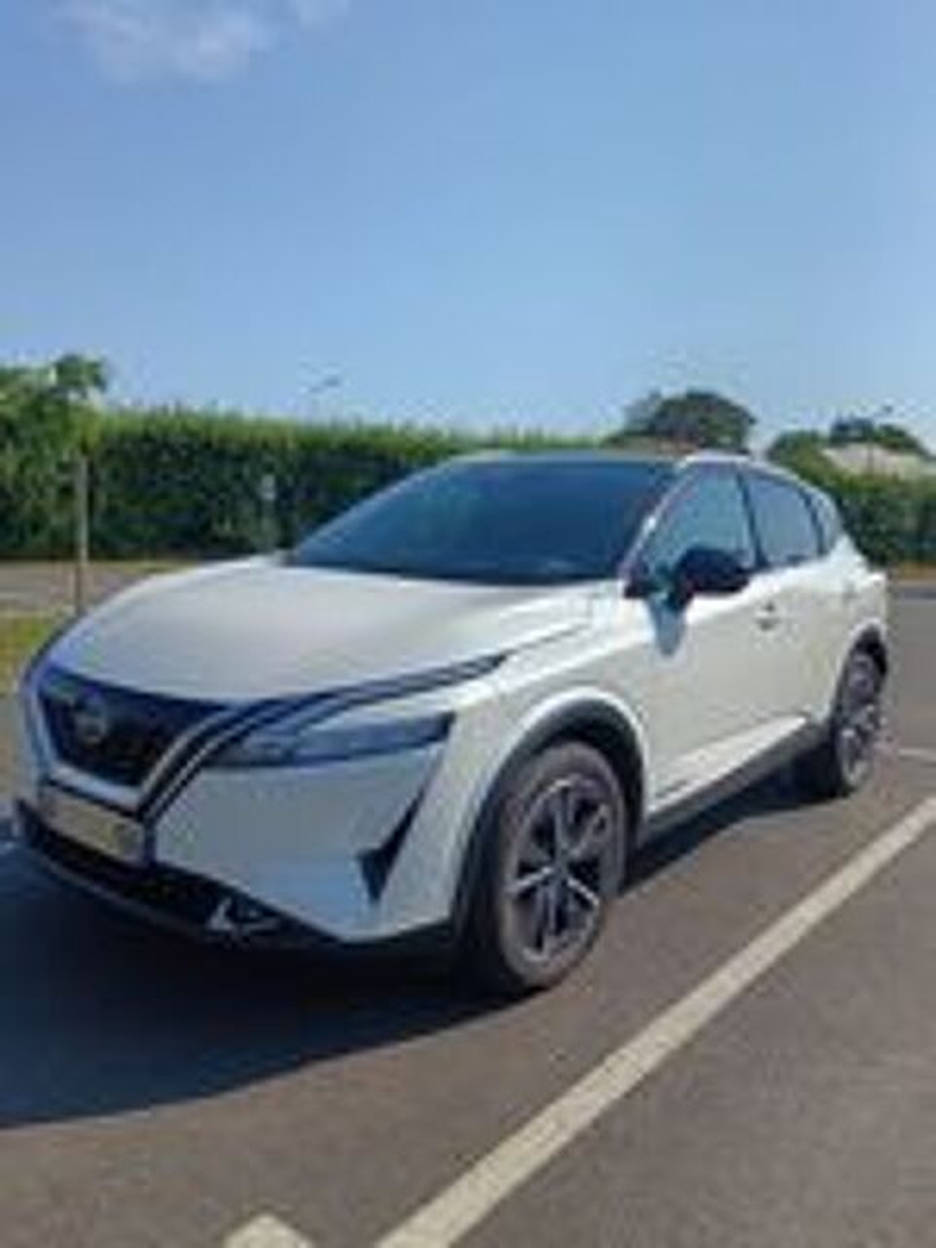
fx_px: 973
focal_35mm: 27
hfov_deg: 51.4
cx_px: 468
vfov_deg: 65.3
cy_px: 624
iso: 101
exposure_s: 1/1074
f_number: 1.9
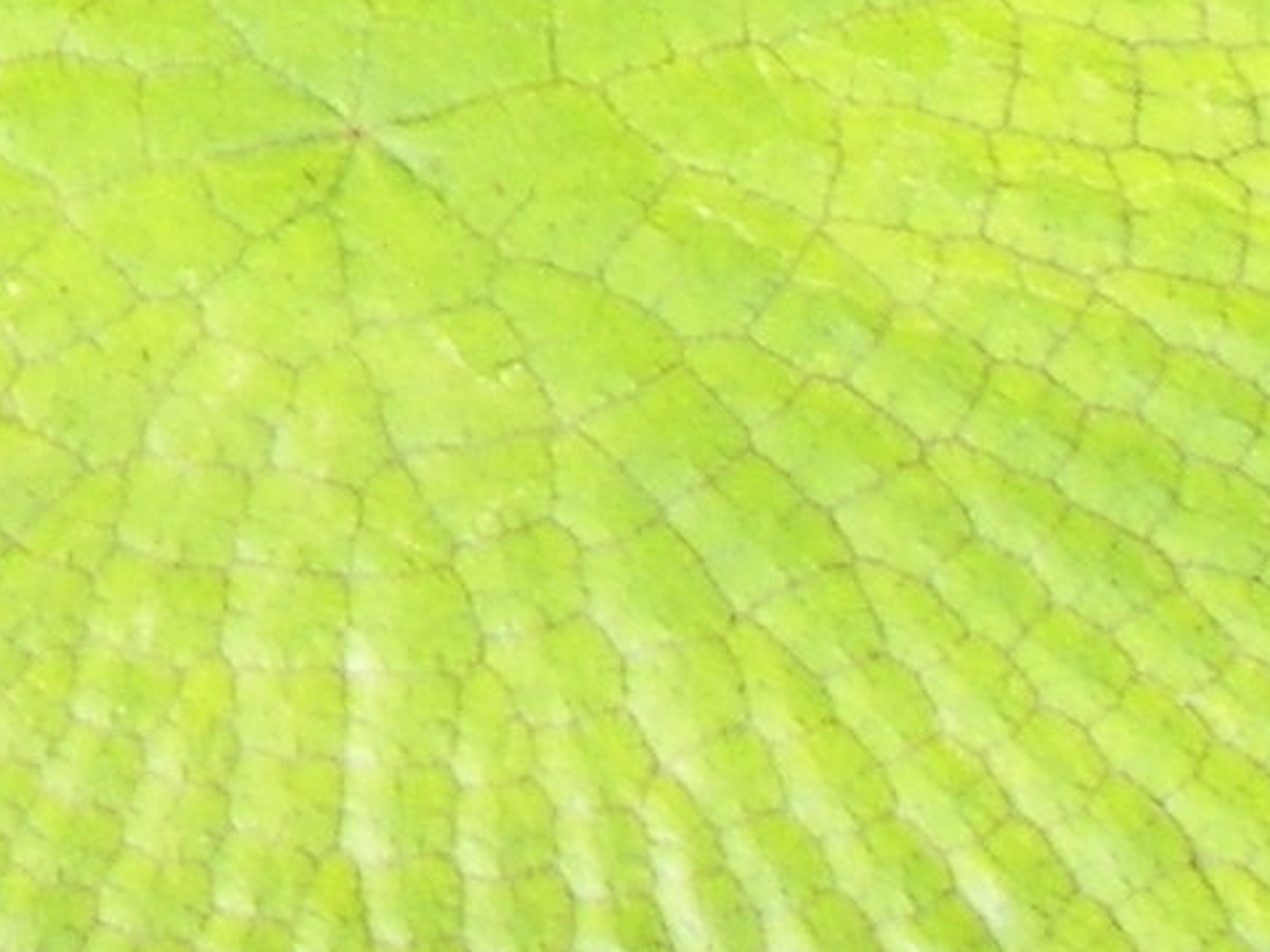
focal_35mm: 195
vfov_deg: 7.0
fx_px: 7152
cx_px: -886
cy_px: -1570
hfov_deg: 9.7
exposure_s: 1/250
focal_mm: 6
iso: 50
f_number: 2.8
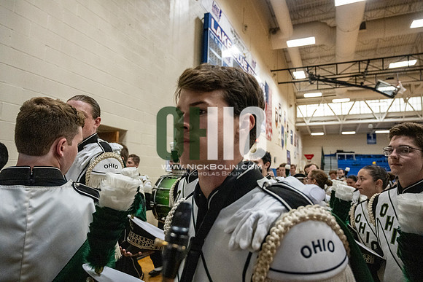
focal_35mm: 24
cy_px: 141
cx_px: 212
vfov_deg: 53.2
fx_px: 282
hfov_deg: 73.7
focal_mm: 24
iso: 12800
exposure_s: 1/800
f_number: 4
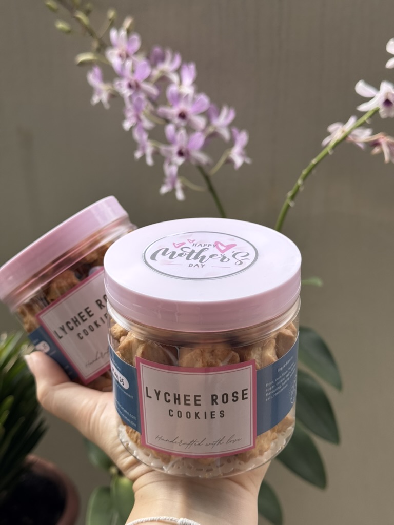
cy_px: 262
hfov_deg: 30.3
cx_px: 197
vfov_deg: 39.7
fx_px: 728
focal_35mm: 48
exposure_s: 1/952
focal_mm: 6.76
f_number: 1.78
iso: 64
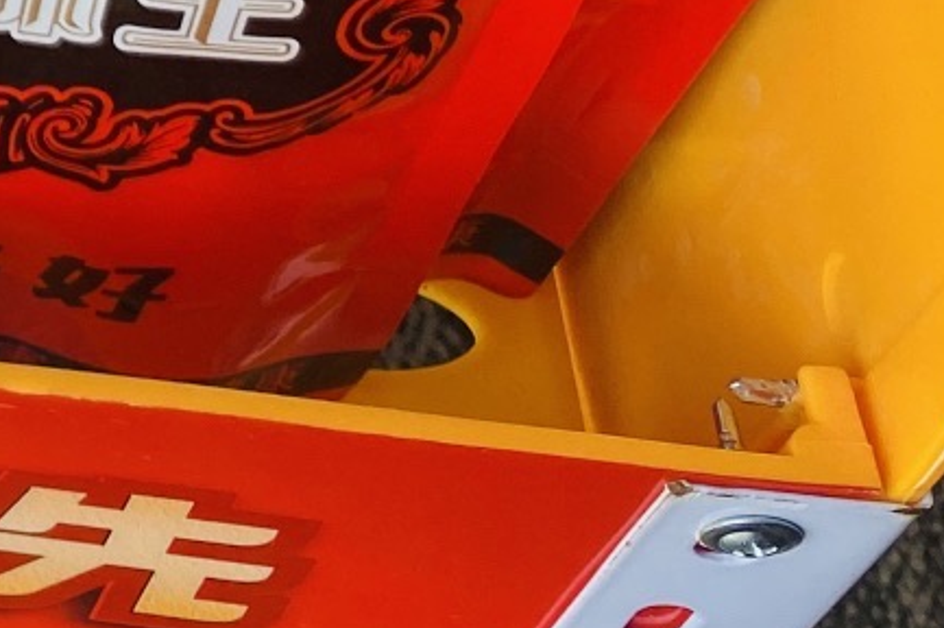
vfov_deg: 9.6
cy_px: -903
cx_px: -1160
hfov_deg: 13.2
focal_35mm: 126
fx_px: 3301
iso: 32
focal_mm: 4.25
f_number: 1.8
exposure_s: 1/303
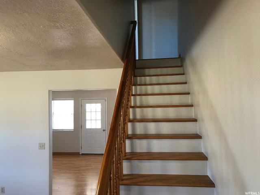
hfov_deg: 63.4
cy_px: 98
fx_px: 210
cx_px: 130
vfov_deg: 49.7
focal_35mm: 28
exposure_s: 1/30
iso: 40
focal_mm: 3.99
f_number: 1.8
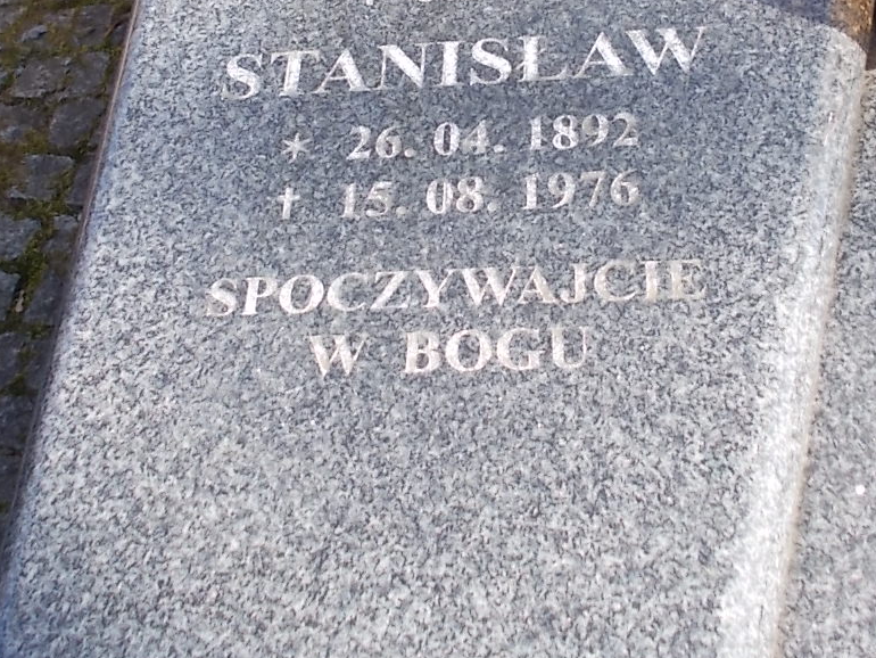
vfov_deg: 26.2
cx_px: 460
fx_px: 1367
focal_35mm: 54
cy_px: 69
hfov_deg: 35.5
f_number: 3.2
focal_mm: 4.6
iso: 80
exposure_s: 1/250
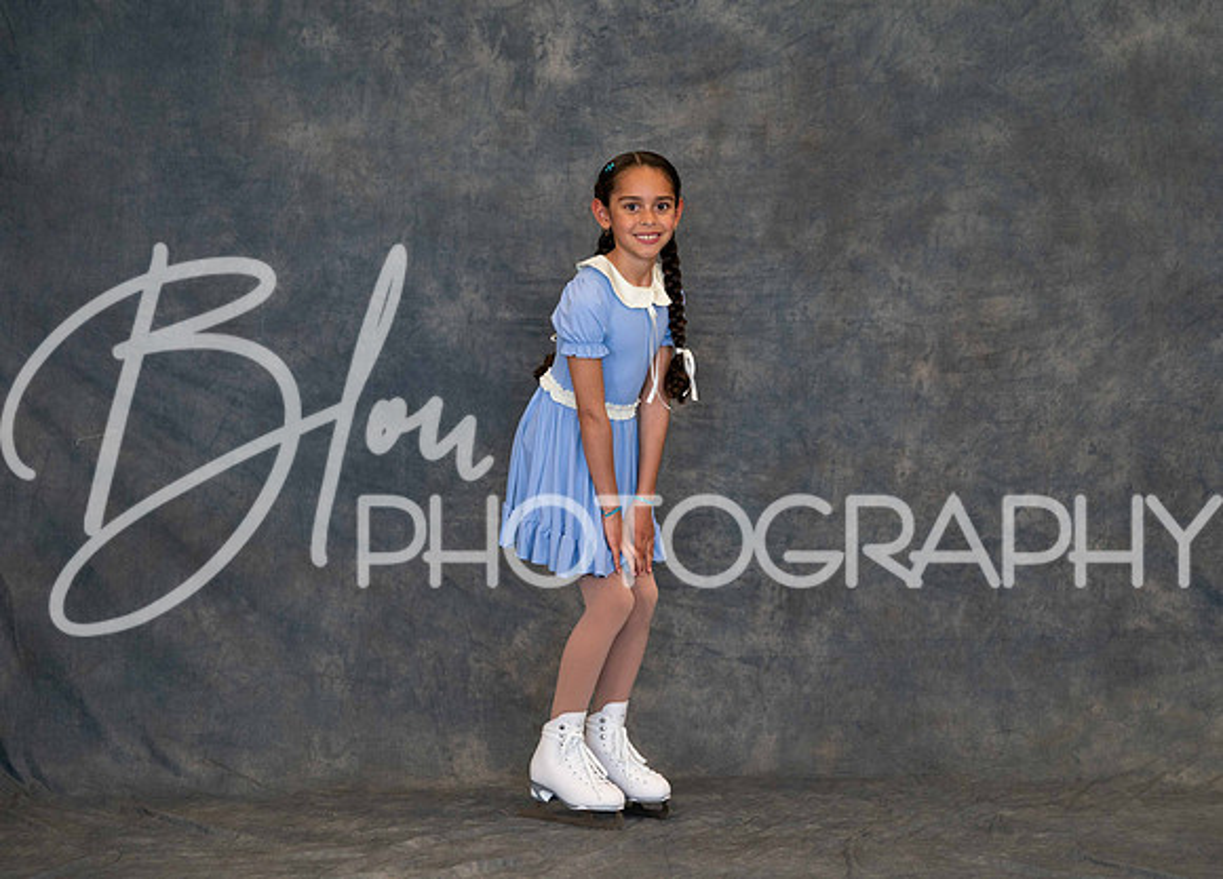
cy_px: 412
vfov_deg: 14.7
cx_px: 671
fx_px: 3403
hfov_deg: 20.4
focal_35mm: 98
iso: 1600
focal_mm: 85
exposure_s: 1/160
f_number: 3.5
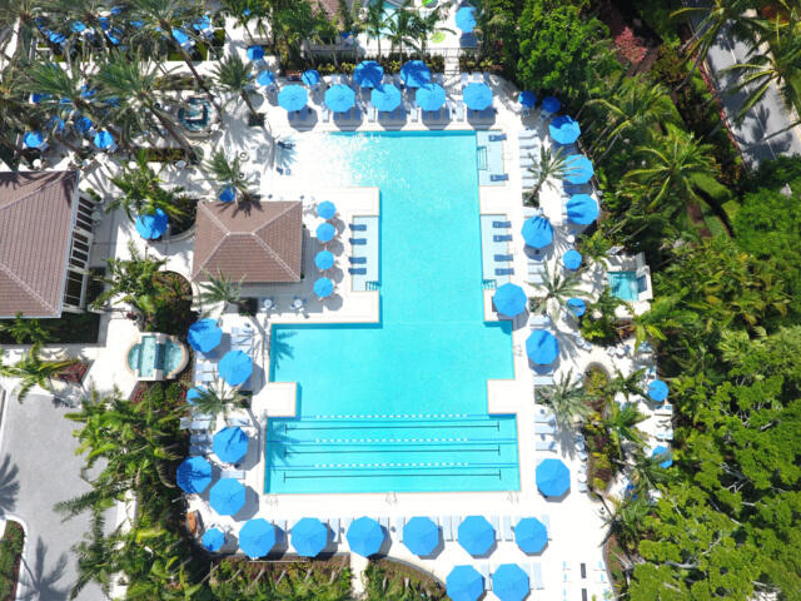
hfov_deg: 81.7
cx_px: 400
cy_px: 300
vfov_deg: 66.0
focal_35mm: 20
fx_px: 463
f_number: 2.8
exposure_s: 1/825
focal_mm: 3.61
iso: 100
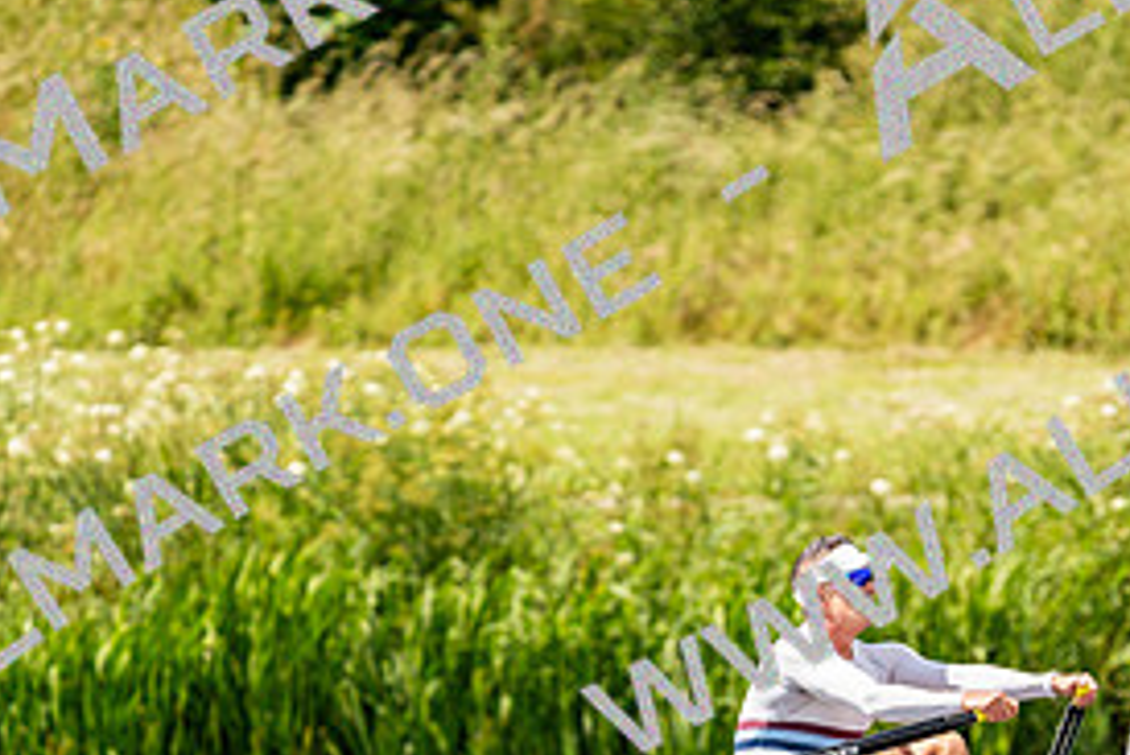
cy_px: 765
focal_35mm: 1270
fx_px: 39883
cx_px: 1093
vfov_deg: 1.1
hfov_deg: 1.6
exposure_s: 1/2000
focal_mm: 600
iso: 320
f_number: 6.3
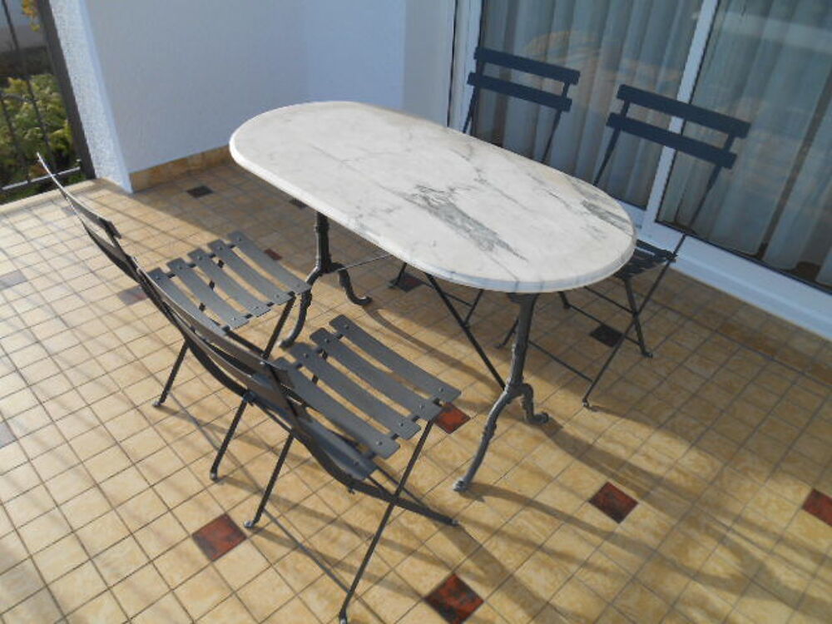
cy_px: 312
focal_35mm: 26
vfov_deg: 53.1
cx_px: 416
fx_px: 625
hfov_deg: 67.3
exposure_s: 1/320
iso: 80
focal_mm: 4.7
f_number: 3.4
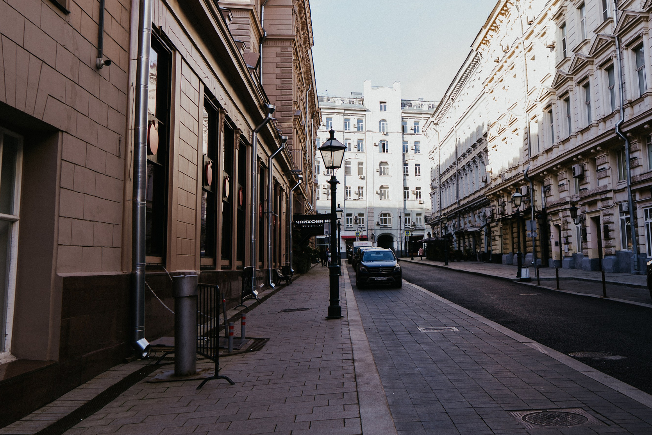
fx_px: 706
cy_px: 153
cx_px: 427
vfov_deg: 34.0
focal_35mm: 39
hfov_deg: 48.8
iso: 100
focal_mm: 25
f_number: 4
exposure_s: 1/100
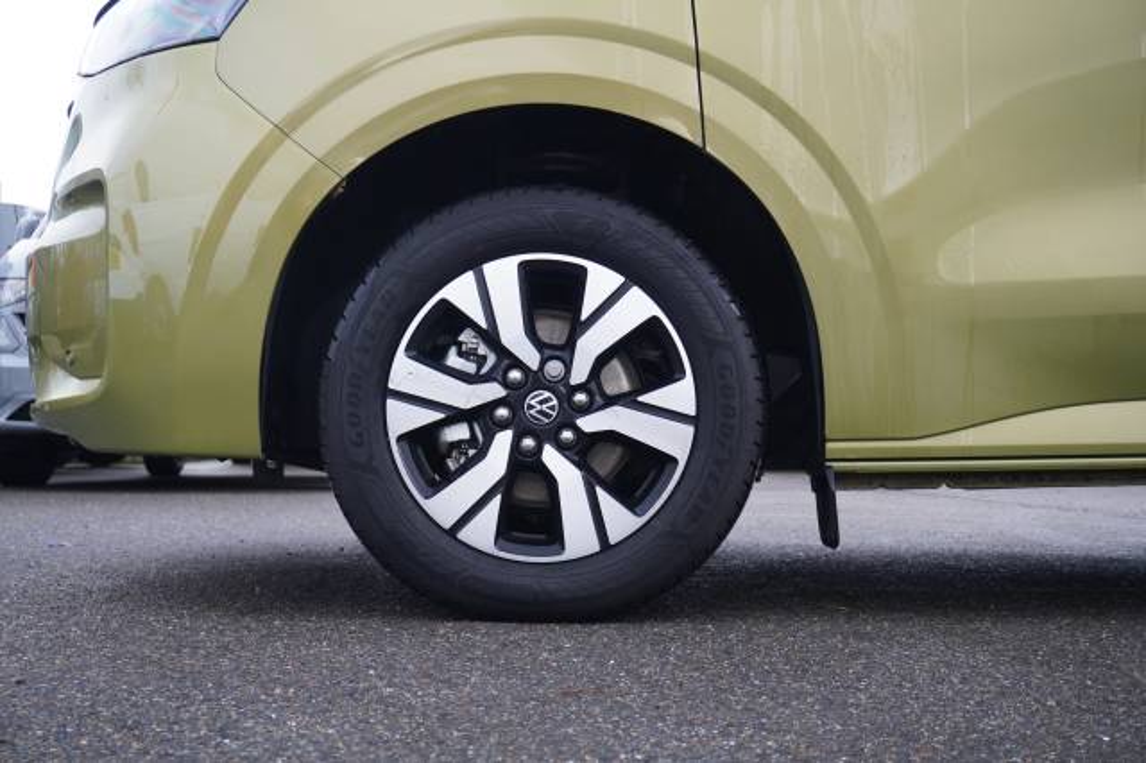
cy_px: 382
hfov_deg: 43.6
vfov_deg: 29.8
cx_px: 573
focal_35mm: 45
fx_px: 1432
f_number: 4.5
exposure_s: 1/200
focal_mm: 30
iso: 1000
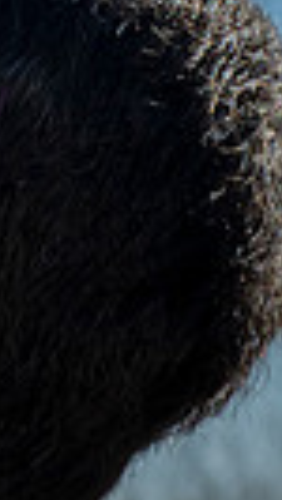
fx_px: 4856
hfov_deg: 3.2
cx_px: -744
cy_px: -148
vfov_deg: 5.9
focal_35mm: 366
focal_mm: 80
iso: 400
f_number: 10
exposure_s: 1/500
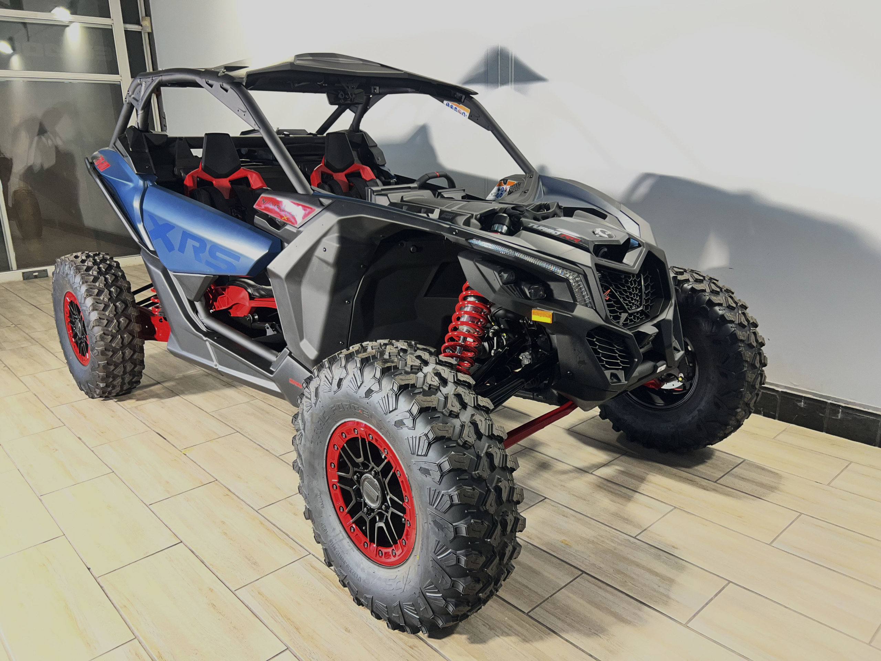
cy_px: 330
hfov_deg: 67.3
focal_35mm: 26
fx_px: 662
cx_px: 440
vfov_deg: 53.1
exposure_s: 1/100
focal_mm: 5.7
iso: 100
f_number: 1.5
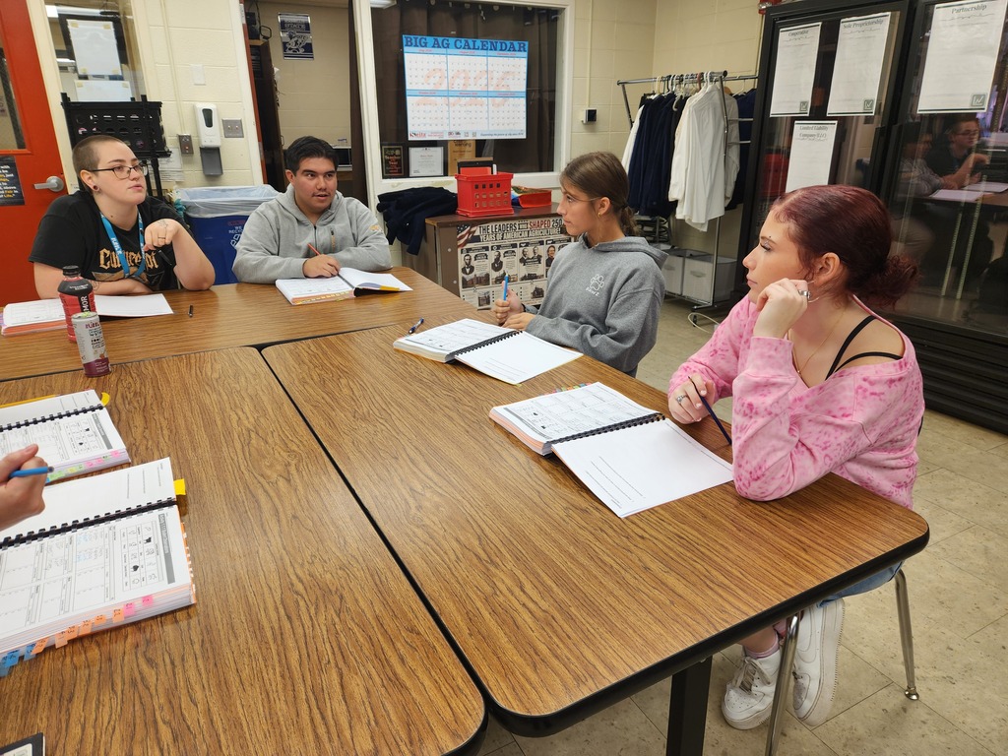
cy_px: 378
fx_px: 670
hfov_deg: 73.9
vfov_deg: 58.9
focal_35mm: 23
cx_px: 504
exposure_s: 1/120
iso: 50
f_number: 1.8
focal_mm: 5.4
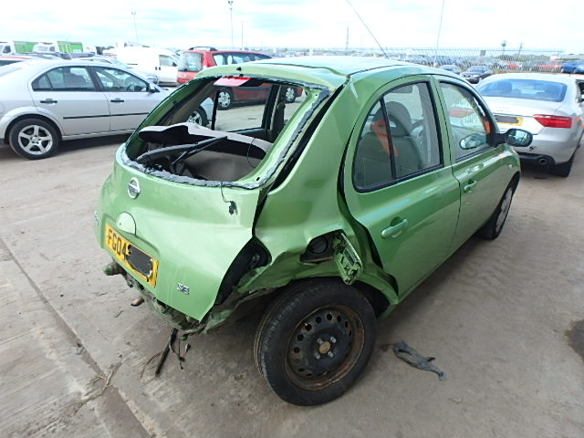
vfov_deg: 63.4
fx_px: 354
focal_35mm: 21
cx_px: 292
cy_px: 219
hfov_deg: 79.0
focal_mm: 3.7
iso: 125
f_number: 3.5
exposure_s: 1/250
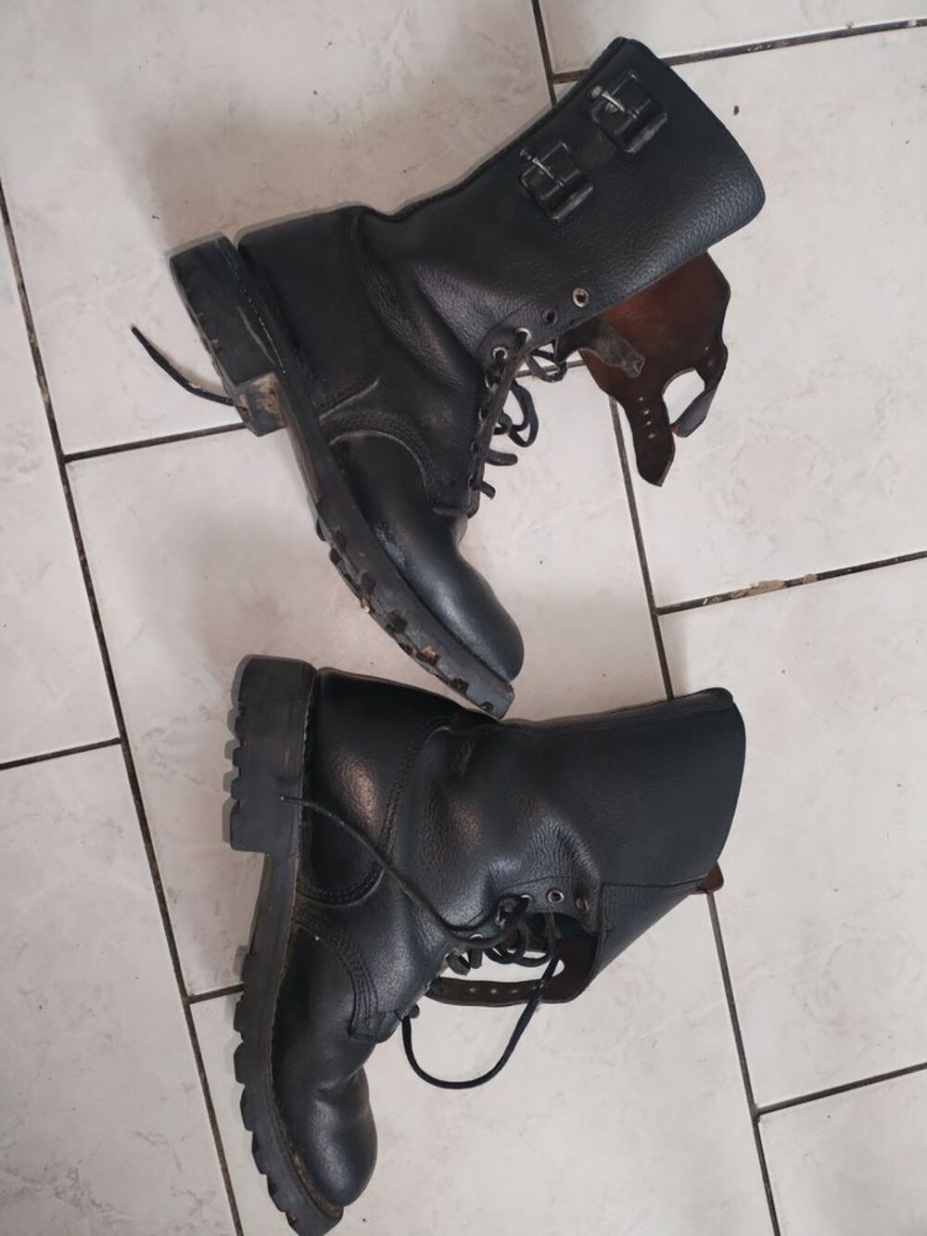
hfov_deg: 53.1
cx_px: 464
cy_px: 618
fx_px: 928
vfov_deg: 67.3
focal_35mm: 26
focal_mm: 4.75
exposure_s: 1/25
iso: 886
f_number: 1.8
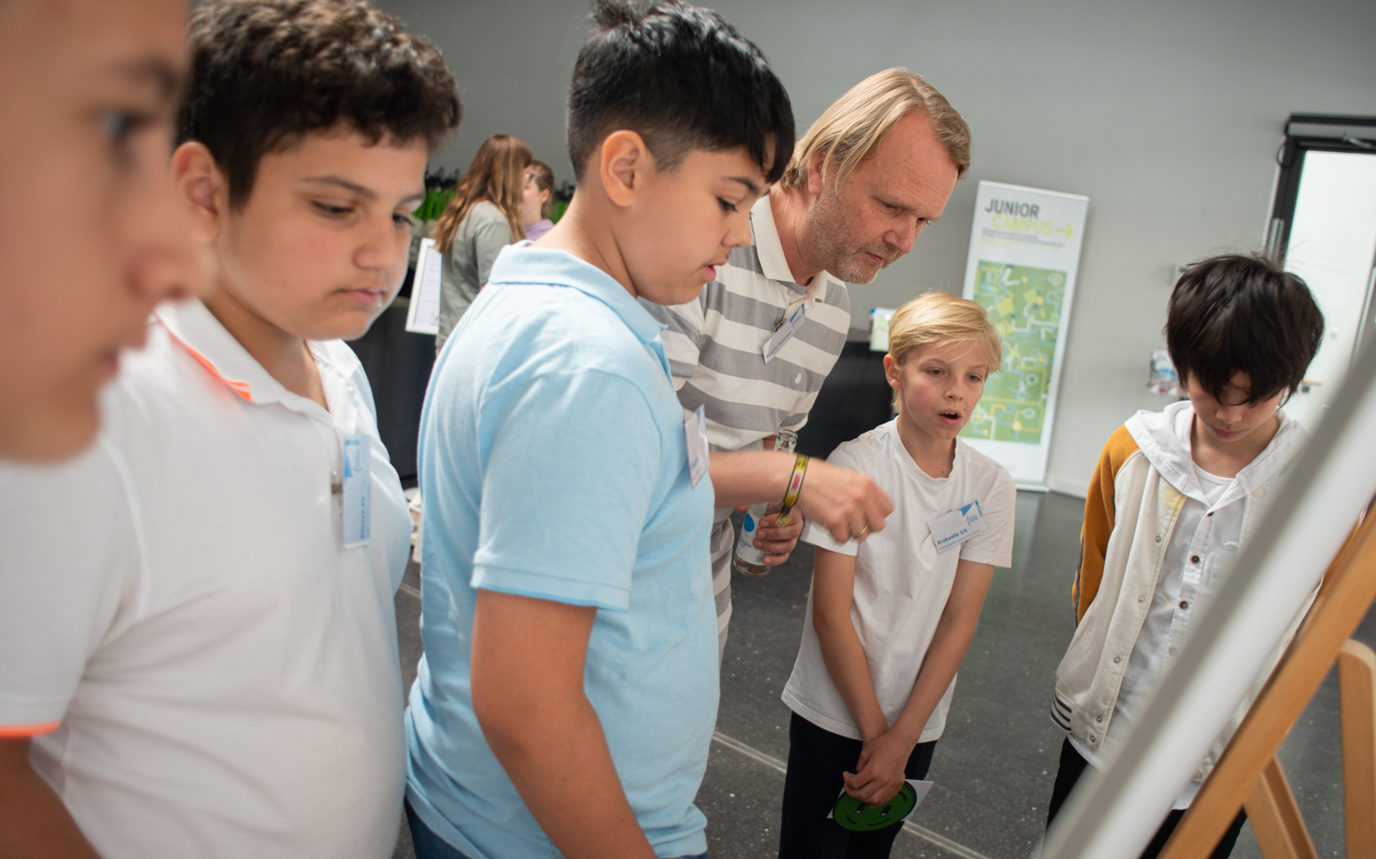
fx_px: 1087
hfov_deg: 64.5
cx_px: 759
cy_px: 427
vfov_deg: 43.1
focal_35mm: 29
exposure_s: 1/60
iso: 320
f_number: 3.5
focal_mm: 24
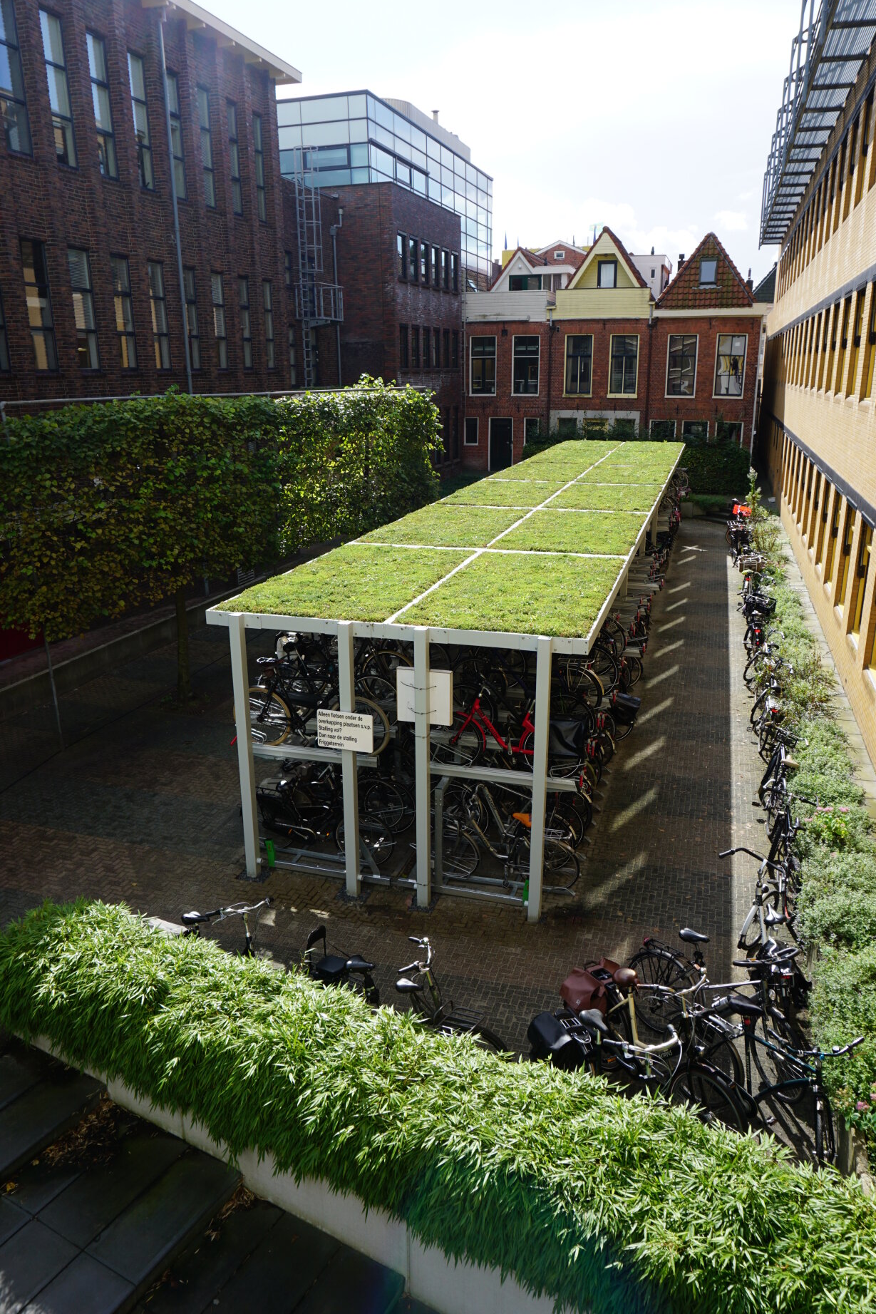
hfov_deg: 51.3
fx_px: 912
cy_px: 664
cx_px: 445
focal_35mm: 25
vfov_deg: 71.5
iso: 100
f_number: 10
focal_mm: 16
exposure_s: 1/100
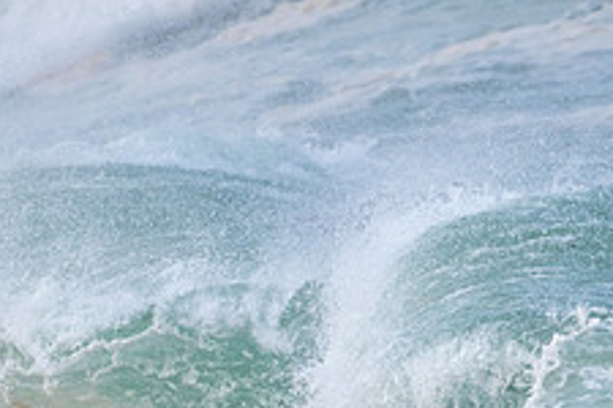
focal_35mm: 1938
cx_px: 414
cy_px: 434
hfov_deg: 1.1
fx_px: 32997
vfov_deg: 0.7
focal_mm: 500
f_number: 5.6
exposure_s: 1/1250
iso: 200
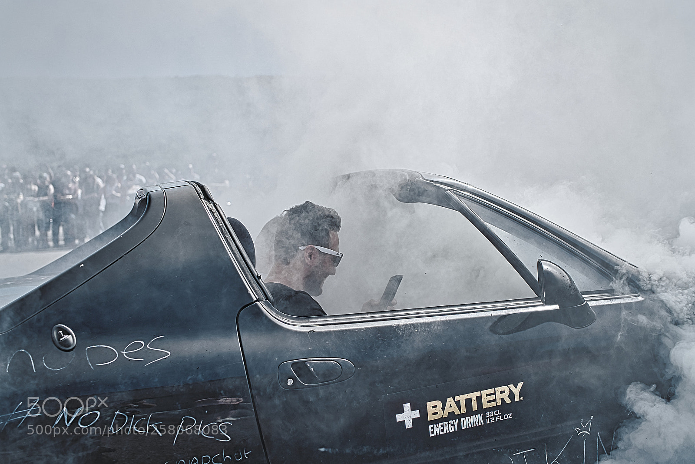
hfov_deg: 54.4
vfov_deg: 37.9
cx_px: 348
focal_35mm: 35
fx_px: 676
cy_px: 232
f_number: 2.8
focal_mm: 35
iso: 100
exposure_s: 1/800
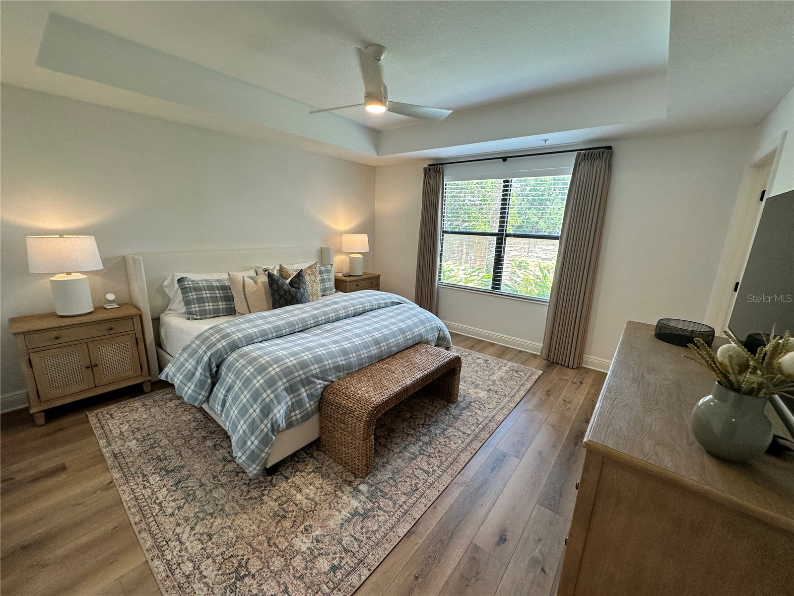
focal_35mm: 14
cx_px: 397
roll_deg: -2.2
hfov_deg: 102.1
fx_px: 321
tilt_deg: -13.4
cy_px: 298
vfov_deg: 85.7
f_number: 2.2
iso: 125
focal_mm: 2.22
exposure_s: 1/120
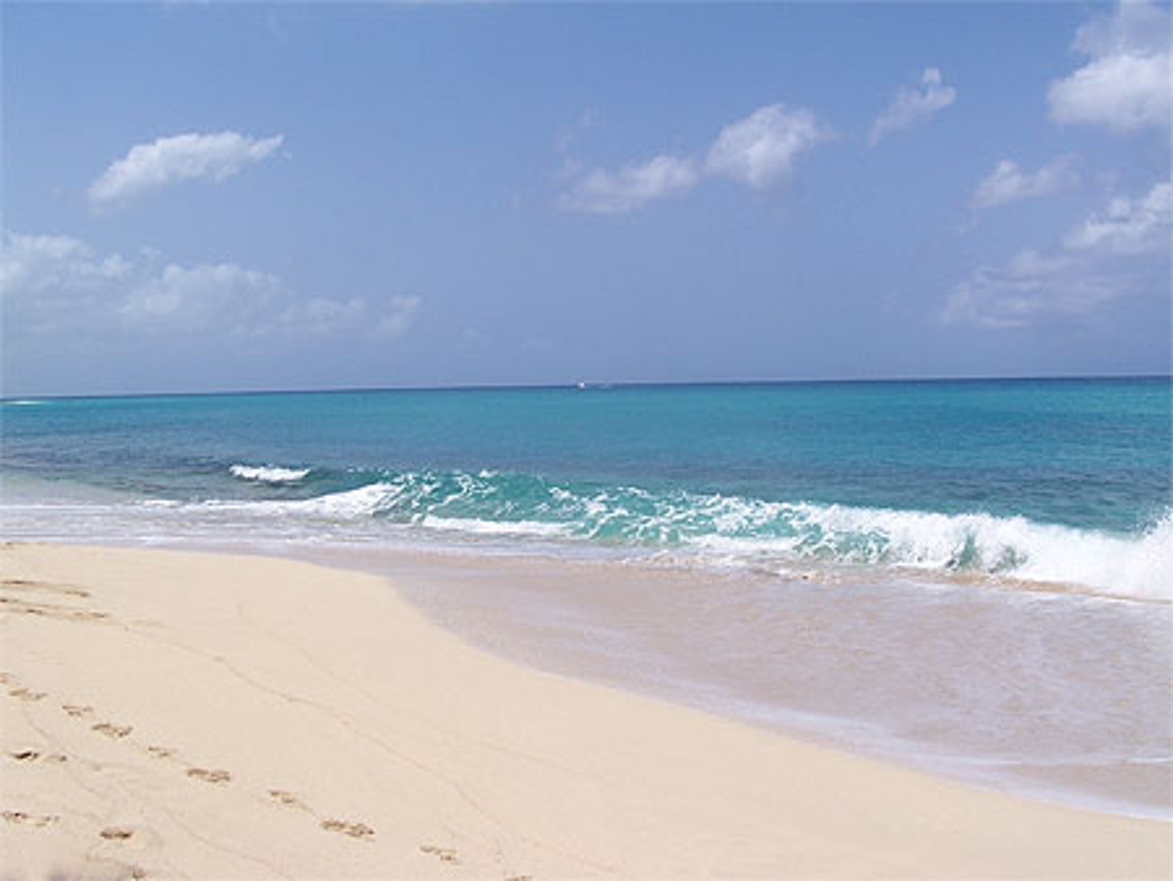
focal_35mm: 35
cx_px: 586
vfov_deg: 40.7
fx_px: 1187
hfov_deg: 52.6
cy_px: 440
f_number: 5.6
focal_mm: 6
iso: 80
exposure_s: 1/750
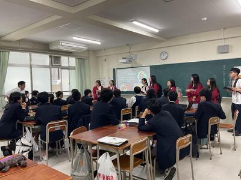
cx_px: 120
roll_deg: +0.7
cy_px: 90
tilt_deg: -3.1
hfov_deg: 61.7
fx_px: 202
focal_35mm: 29
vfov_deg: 48.2
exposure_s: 1/60
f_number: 1.8
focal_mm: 3
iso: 64
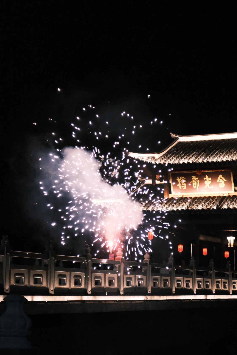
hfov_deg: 20.0
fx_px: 671
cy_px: 178
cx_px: 118
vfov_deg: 29.7
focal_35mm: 68
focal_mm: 45
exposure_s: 1/150
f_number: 5.6
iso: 12800
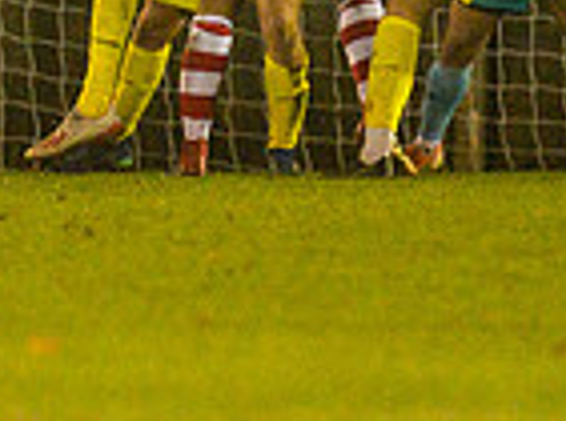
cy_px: -172
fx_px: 33956
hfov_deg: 1.0
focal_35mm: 2082
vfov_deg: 0.7
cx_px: 33
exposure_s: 1/640
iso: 5000
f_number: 2.8
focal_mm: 300
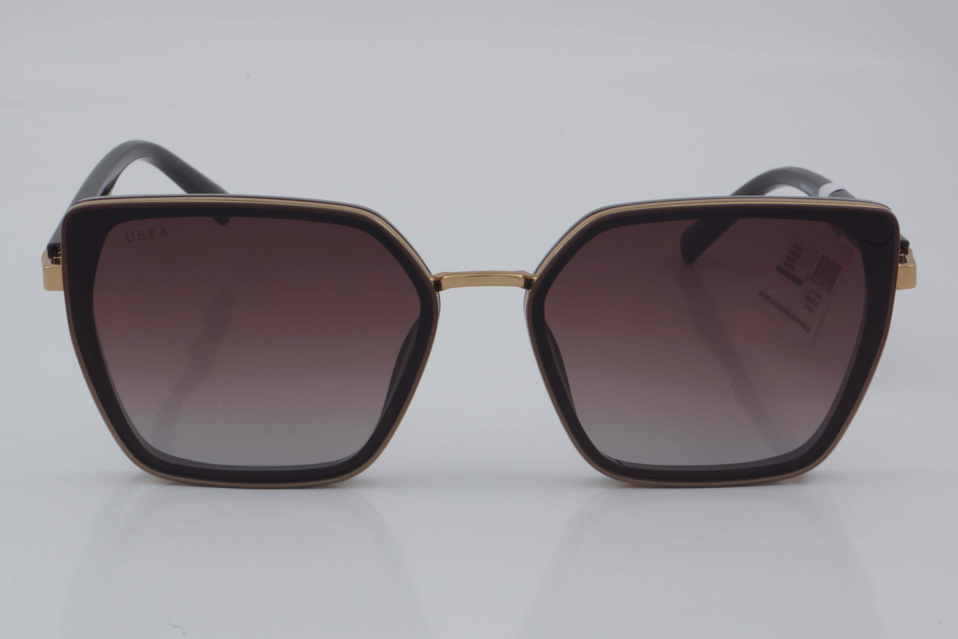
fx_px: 2195
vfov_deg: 16.6
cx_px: 479
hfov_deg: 24.6
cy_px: 320
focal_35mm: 82
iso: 100
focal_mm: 55
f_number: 32
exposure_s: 1/4
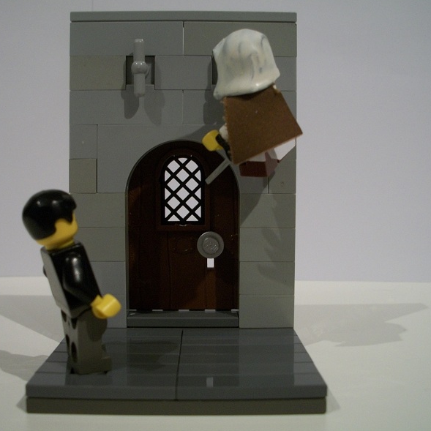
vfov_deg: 40.0
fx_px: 592
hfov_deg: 40.0
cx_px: 211
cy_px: 214
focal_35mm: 42
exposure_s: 1/10
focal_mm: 6.3
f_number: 3.1
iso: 160
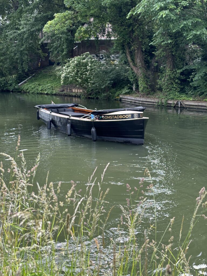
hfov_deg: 28.0
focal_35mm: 52
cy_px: 138
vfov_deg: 36.8
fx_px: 415
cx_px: 104
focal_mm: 5.96
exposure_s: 1/433
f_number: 1.6
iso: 32
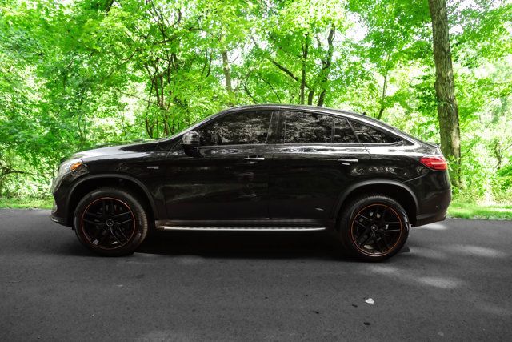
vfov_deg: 53.2
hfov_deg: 73.7
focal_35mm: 24
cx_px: 256
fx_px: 341
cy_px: 171
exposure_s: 1/320
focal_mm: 24
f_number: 4
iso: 800
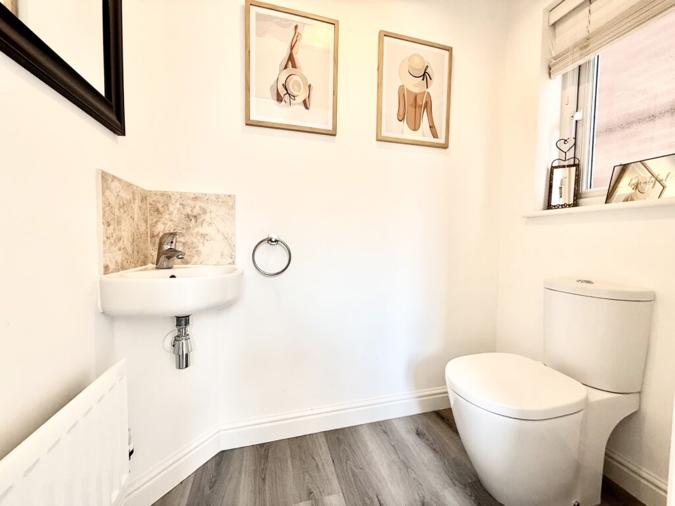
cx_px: 338
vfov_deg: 85.7
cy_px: 253
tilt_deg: -2.3
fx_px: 273
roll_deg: -0.3
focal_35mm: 14
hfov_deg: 102.1
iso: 100
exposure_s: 1/99
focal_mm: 2.22
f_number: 2.2
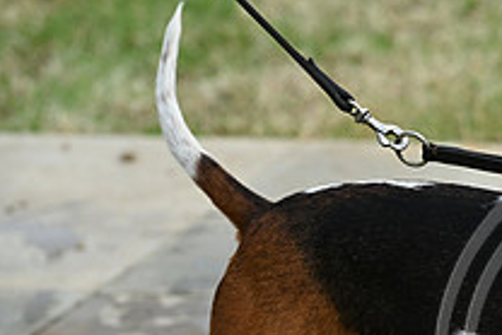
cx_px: 656
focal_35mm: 376
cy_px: 336
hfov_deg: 5.4
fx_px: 5247
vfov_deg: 3.7
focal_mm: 135
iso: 360
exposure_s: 1/1000
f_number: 4.5
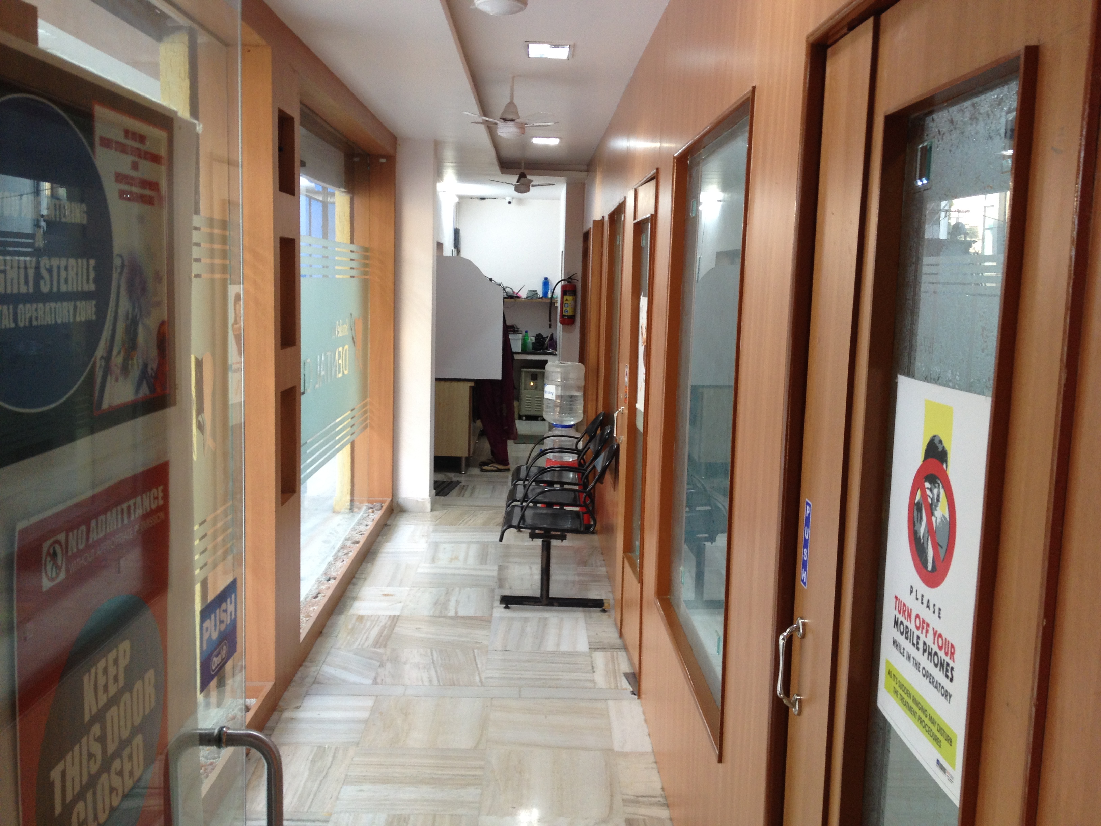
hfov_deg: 52.6
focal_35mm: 35
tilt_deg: -8.8
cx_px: 550
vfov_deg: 40.7
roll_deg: -2.1
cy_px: 413
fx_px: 1113
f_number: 2.4
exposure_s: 1/20
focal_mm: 4.28
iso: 80
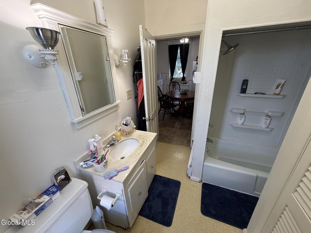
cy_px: 116
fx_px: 126
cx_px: 156
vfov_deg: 85.7
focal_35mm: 14
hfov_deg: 102.1
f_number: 2.2
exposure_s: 1/120
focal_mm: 2.22
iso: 250
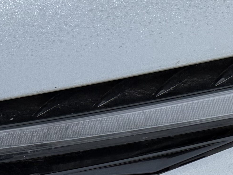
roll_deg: -1.8
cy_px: 458
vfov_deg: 9.2
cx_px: 87
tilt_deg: -27.8
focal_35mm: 139
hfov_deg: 14.2
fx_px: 936
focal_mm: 6.76
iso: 80
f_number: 1.78
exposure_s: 1/1292
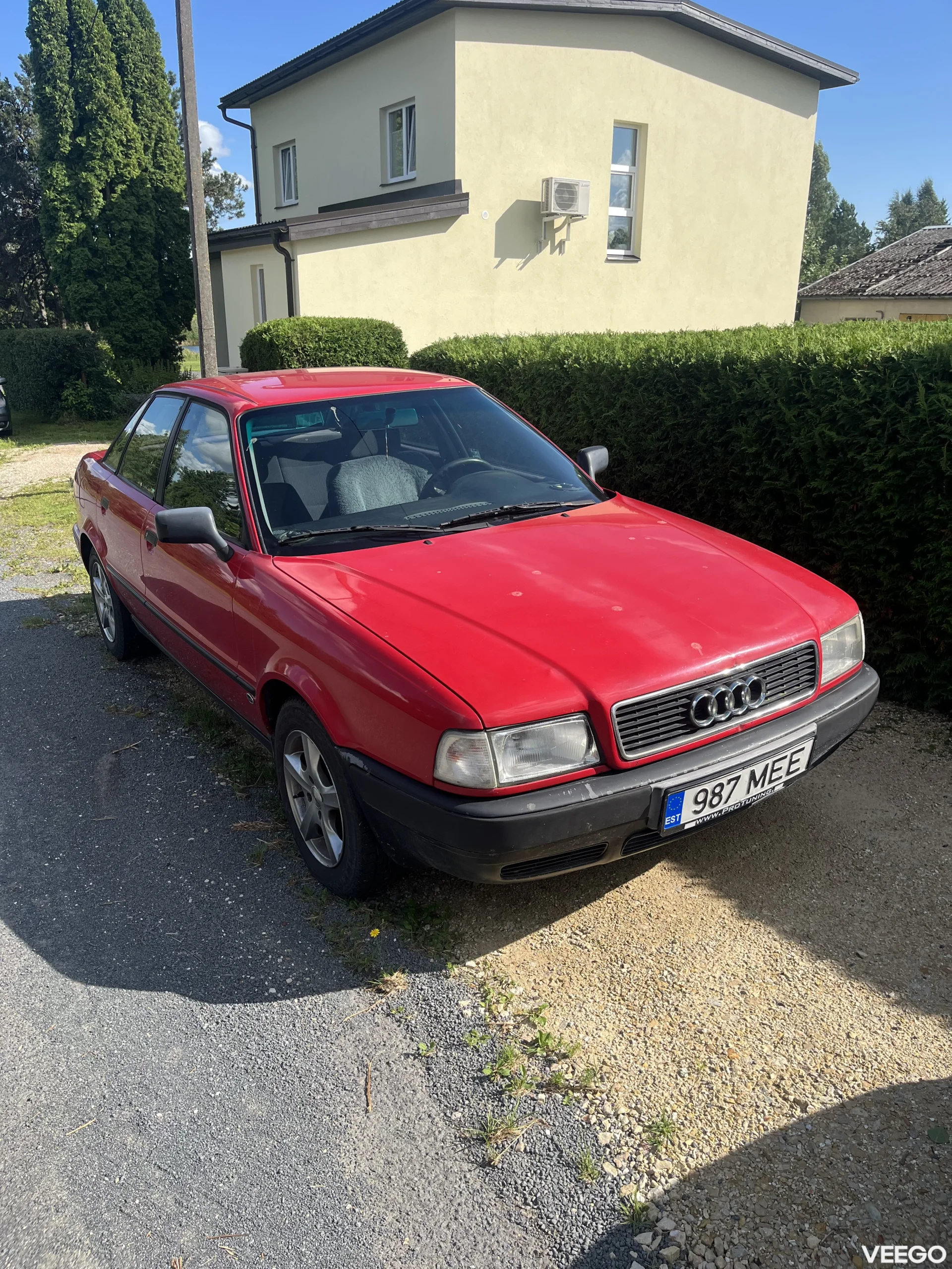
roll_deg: +1.3
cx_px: 476
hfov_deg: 53.1
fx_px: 953
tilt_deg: -18.9
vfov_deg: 67.3
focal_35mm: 26
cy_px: 634
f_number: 1.6
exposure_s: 1/2309
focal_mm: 5.1
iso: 50
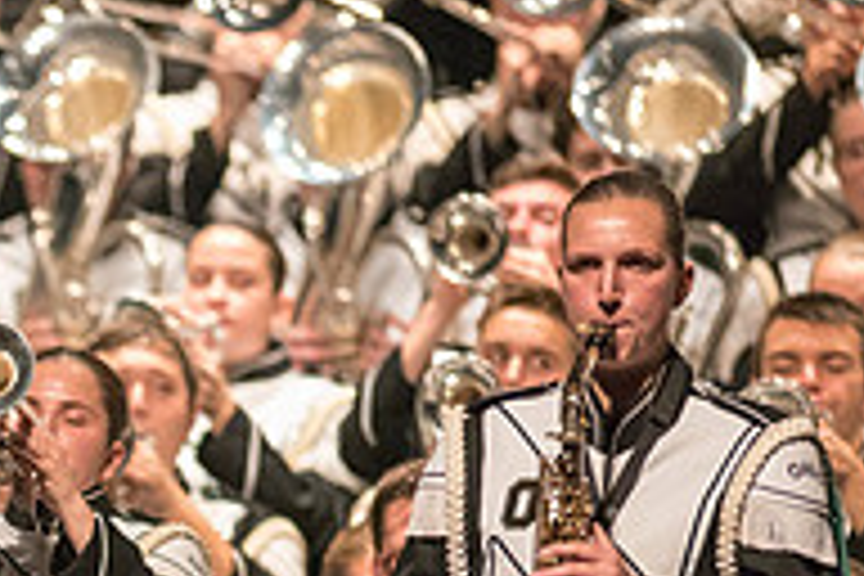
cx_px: -423
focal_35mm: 907
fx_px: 21766
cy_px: 736
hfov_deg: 2.3
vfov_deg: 1.5
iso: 4000
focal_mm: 300
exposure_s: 1/500
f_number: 2.8
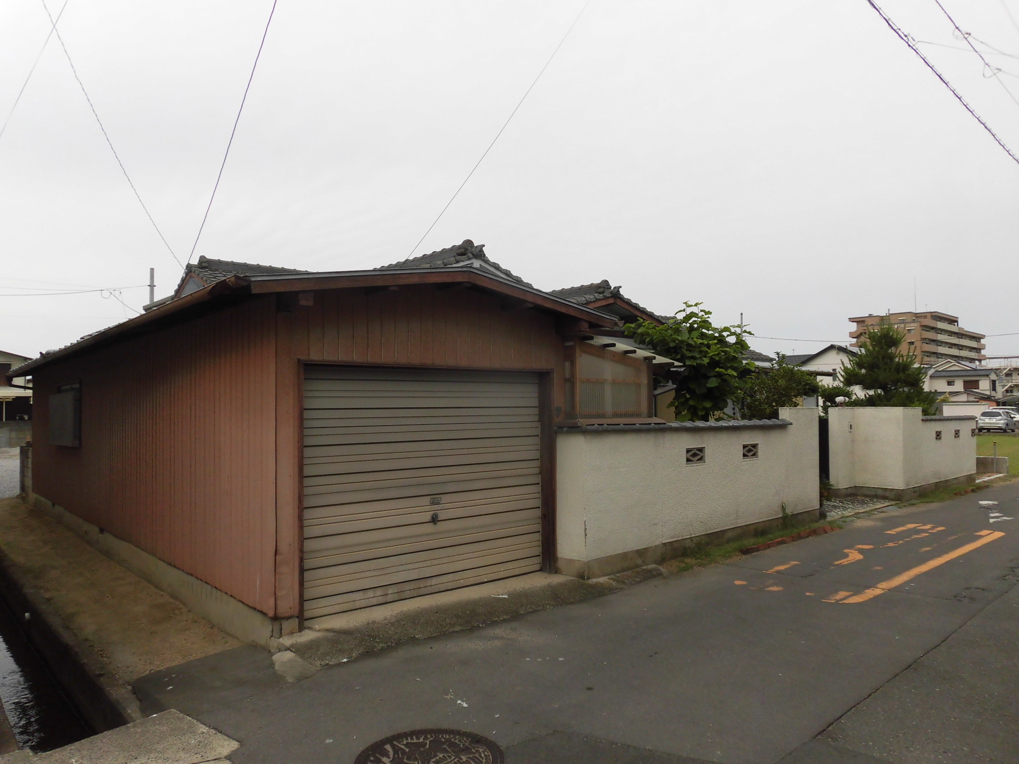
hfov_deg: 71.6
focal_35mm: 24
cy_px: 382
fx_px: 706
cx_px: 510
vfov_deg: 56.8
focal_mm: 4.3
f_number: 7.8
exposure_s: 1/200
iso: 100
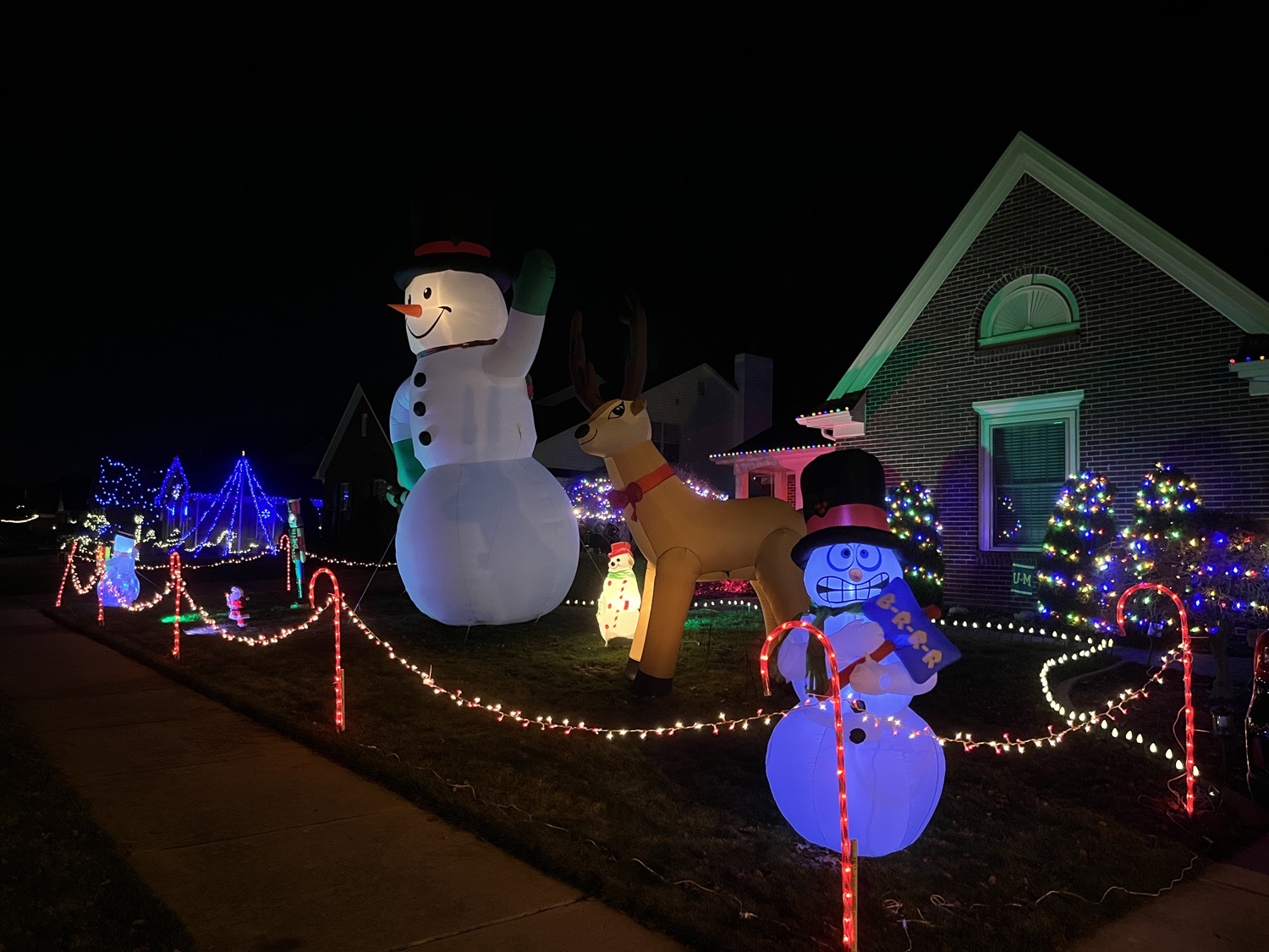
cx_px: 634
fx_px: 953
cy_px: 476
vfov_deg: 53.1
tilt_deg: +4.1
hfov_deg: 67.3
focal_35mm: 26
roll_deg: -0.7
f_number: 1.6
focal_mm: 5.1
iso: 1000
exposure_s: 1/30
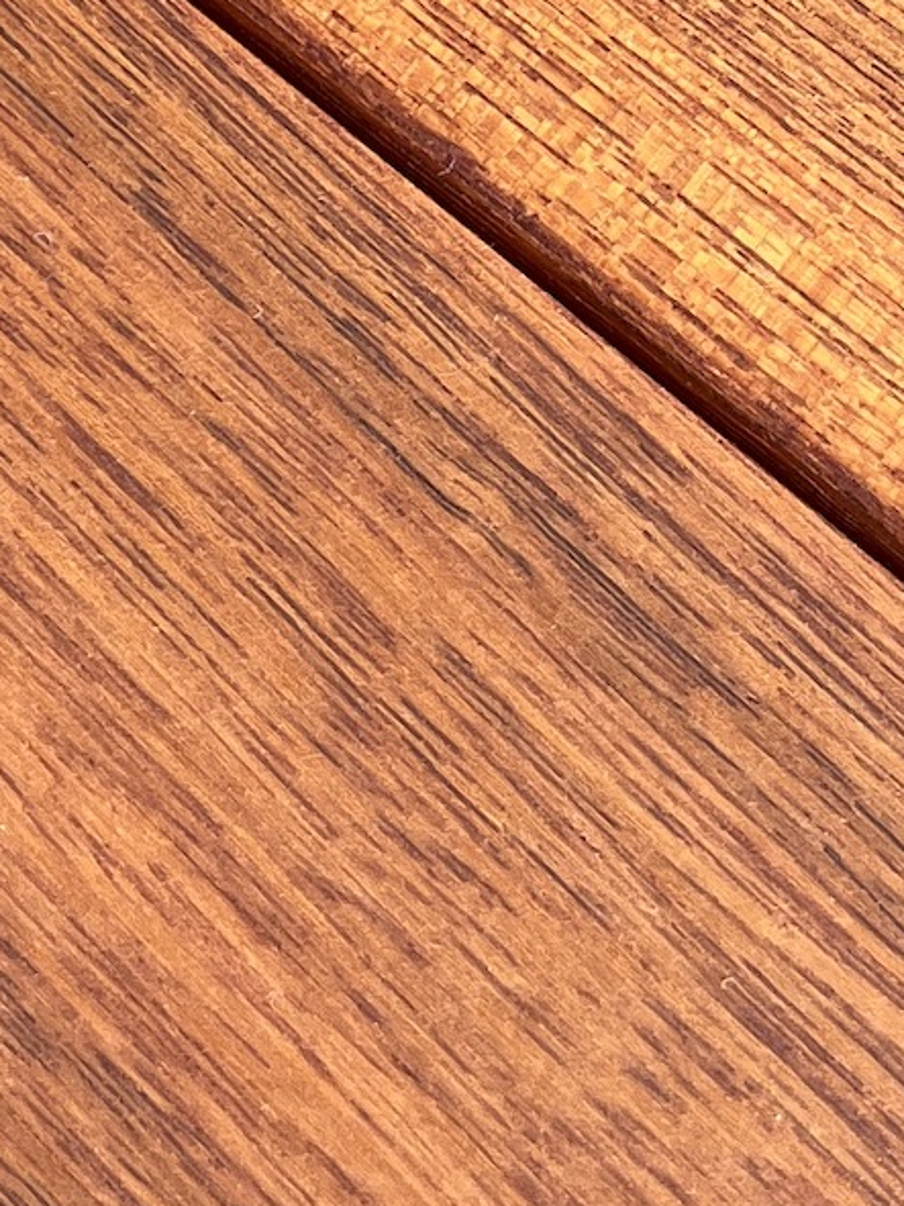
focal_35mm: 110
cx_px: -689
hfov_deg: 12.4
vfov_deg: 15.7
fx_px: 3832
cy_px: -857
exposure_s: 1/1458
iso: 50
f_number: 1.6
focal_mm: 5.1
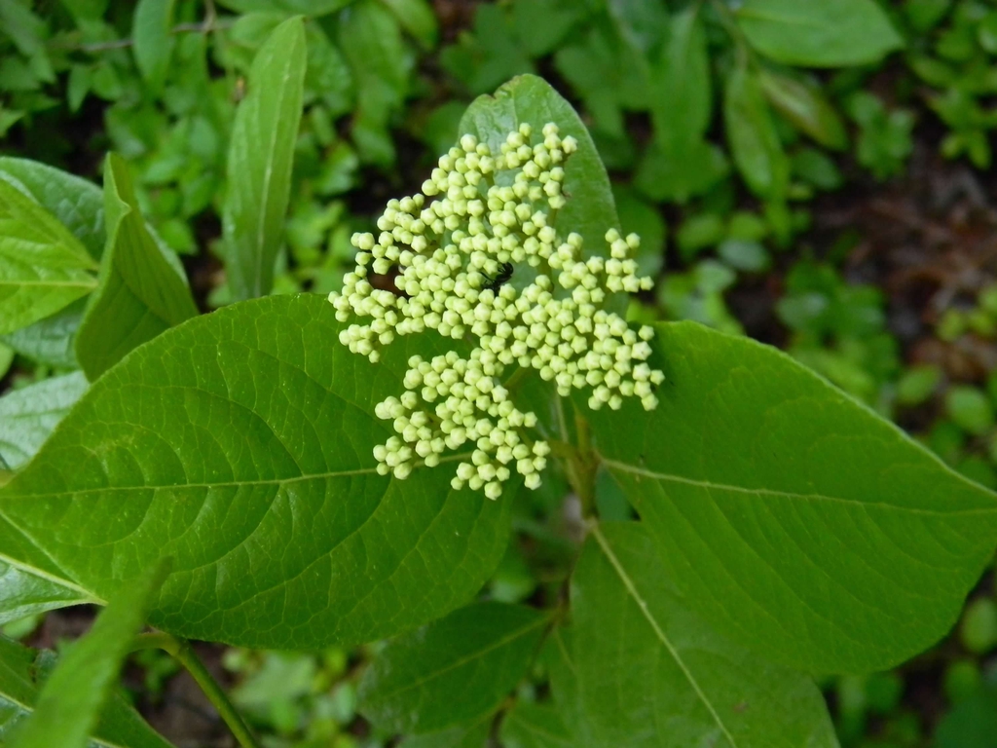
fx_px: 893
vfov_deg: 45.4
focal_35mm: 31
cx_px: 498
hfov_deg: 58.4
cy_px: 374
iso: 400
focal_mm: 7.3
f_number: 3.8
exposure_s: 1/59.5
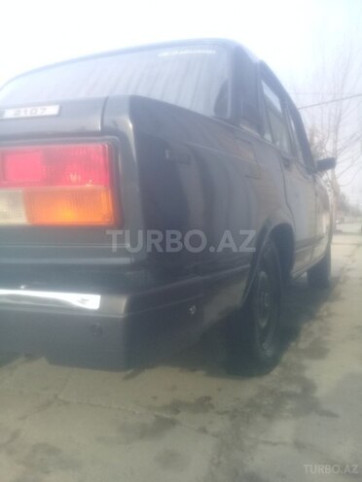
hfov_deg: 45.4
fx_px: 432
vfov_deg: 58.4
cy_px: 241
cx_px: 181
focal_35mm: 31
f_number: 2.2
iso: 50
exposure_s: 1/185
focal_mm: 3.3
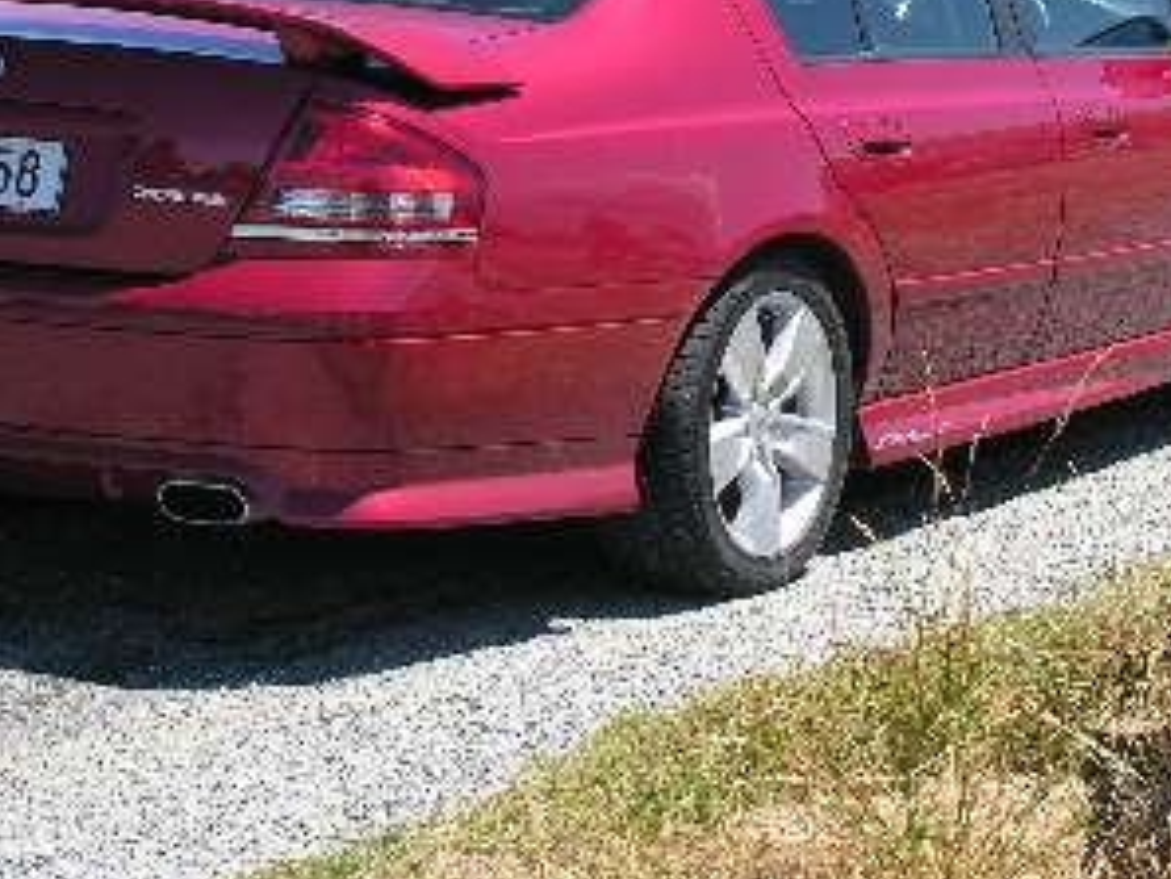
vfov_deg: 11.6
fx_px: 4298
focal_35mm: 127
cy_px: 162
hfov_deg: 15.4
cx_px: 911
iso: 50
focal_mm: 15
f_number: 5.6
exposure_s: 1/170
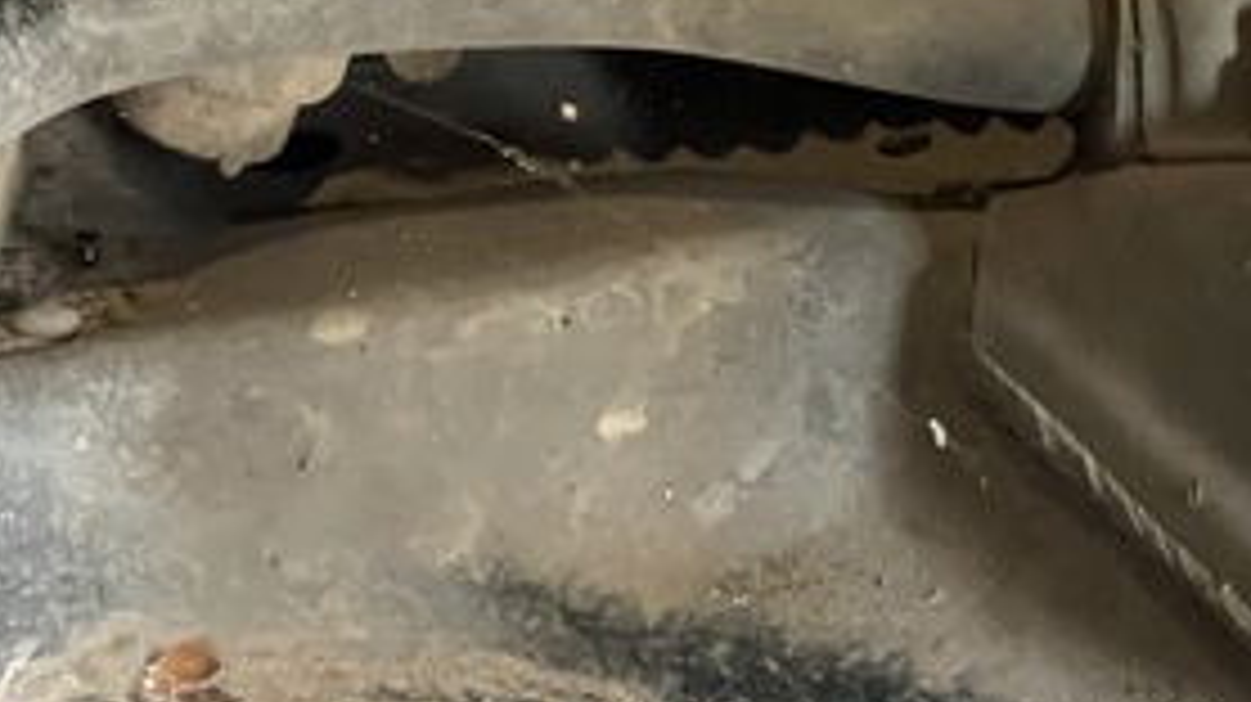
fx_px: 6398
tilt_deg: -32.0
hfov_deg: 11.0
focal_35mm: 193
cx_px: 1332
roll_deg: -2.7
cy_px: 511
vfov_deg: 6.3
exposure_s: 1/33
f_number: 2.8
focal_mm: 9
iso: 1000
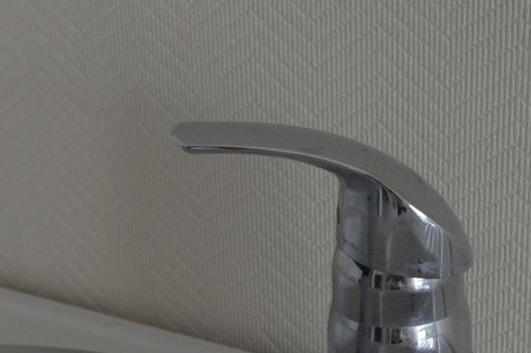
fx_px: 1620
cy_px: 315
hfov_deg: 18.6
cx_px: 218
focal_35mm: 110
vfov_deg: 12.3
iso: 800
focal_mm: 35
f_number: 5.6
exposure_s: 1/160
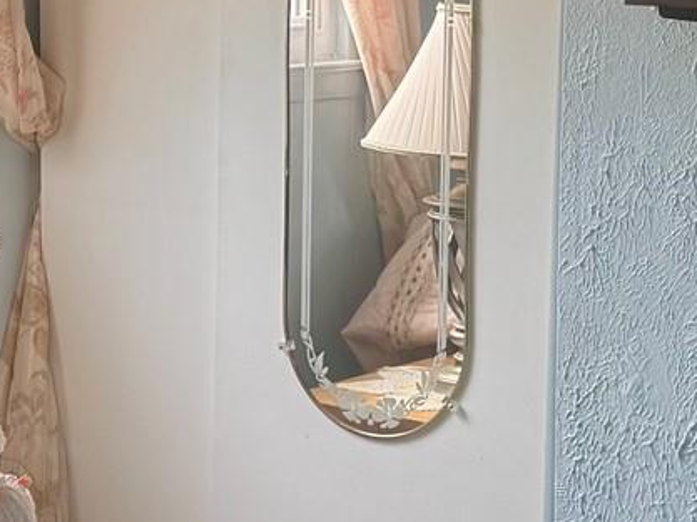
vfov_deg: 12.5
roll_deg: +0.7
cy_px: 117
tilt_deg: -7.2
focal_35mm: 118
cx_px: 82
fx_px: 2374
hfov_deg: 16.5
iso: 100
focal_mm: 6.76
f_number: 1.78
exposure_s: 1/121
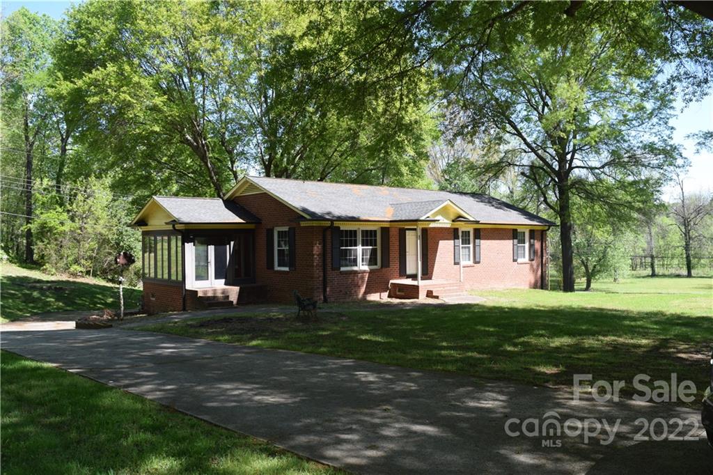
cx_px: 356
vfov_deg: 43.6
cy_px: 238
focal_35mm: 30
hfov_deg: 61.9
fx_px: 594
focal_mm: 20
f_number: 8
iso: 360
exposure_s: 1/250
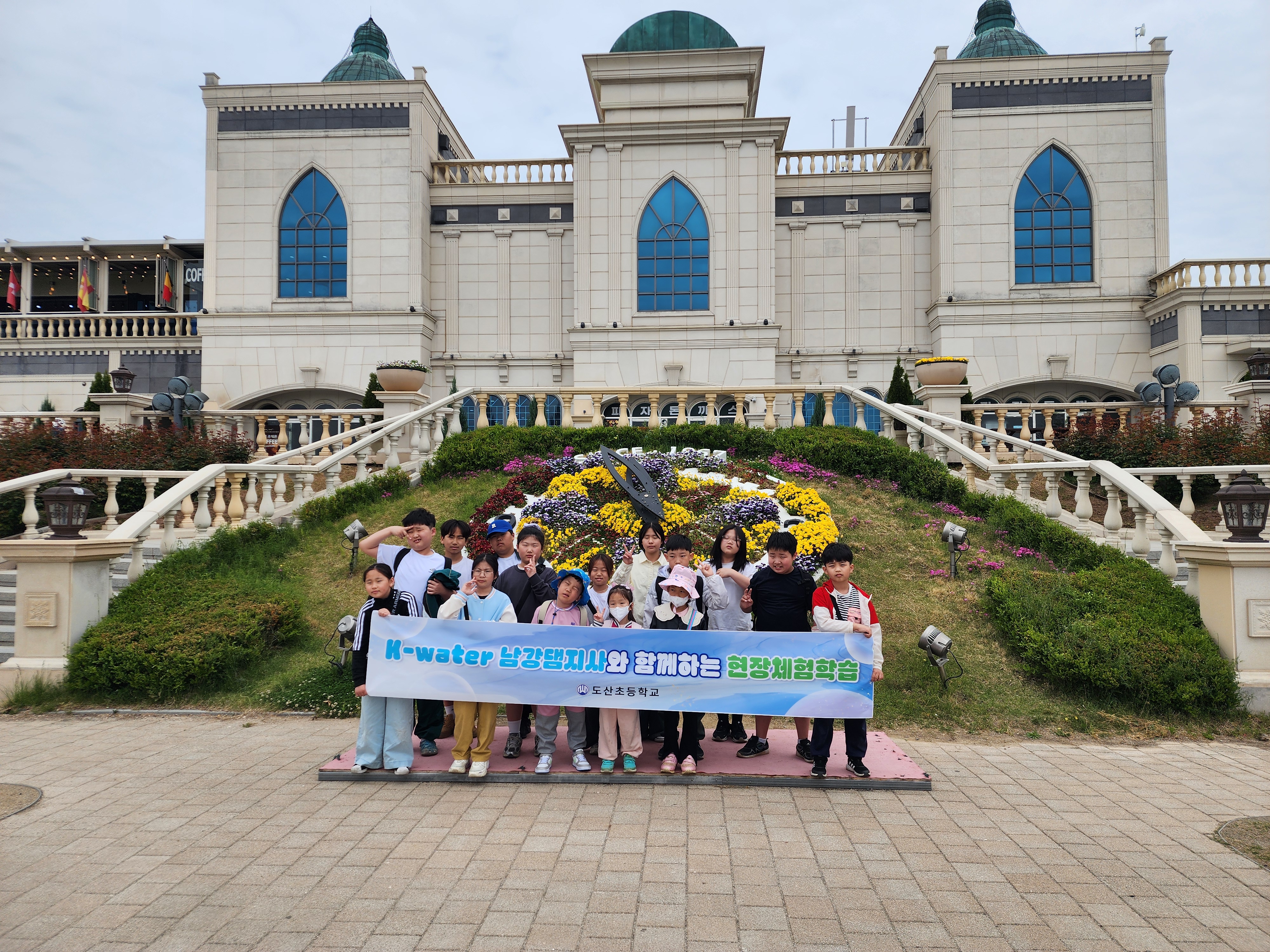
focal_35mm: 23
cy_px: 476
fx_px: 844
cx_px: 635
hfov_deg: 73.9
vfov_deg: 58.9
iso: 12
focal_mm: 6.4
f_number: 1.8
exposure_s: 1/1410
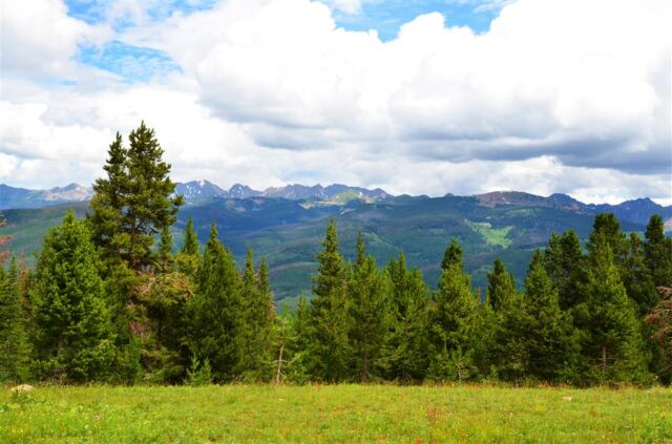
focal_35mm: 39
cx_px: 336
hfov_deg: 49.7
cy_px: 222
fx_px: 726
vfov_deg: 34.0
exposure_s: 1/160
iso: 100
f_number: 11
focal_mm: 26
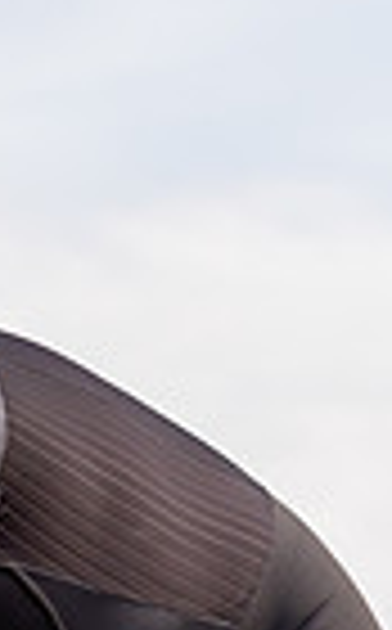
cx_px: -306
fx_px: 5081
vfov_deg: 7.1
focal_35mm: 296
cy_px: 709
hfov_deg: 4.4
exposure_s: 1/1000
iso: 160
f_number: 4
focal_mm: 70
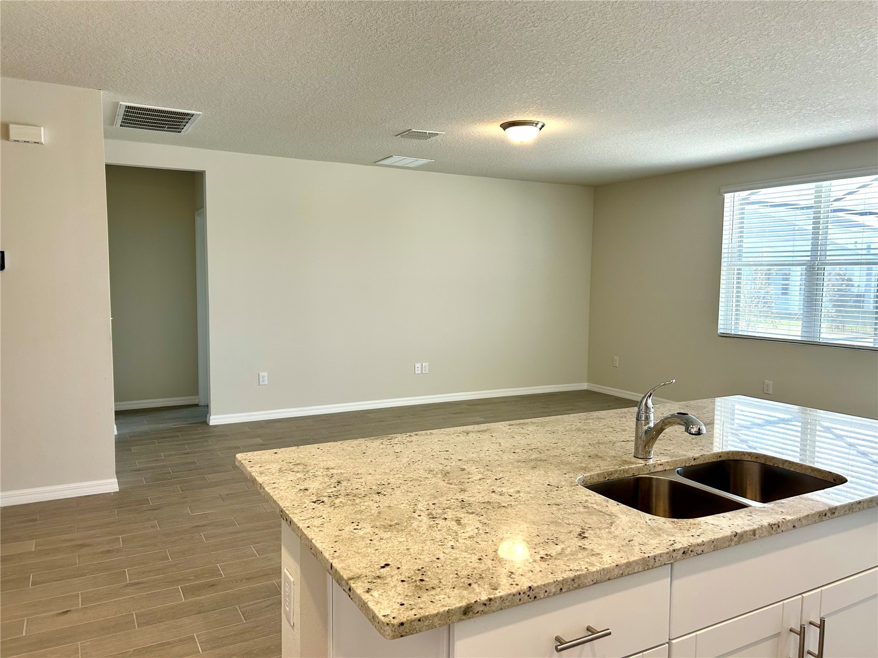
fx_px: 659
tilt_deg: -4.3
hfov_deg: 67.3
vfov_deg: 53.1
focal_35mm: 26
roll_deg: +0.1
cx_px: 439
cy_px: 329
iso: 50
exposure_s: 1/120
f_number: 1.5
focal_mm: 5.7
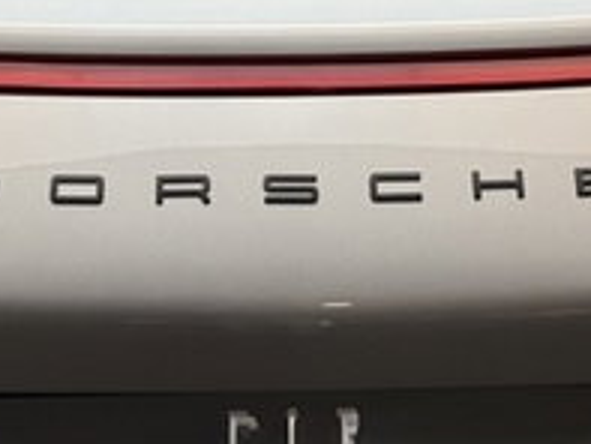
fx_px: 3195
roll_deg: +0.6
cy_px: -150
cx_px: 288
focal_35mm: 187
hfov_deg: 10.6
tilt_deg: -20.9
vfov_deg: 7.8
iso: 64
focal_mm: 6.76
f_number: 1.78
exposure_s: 1/100
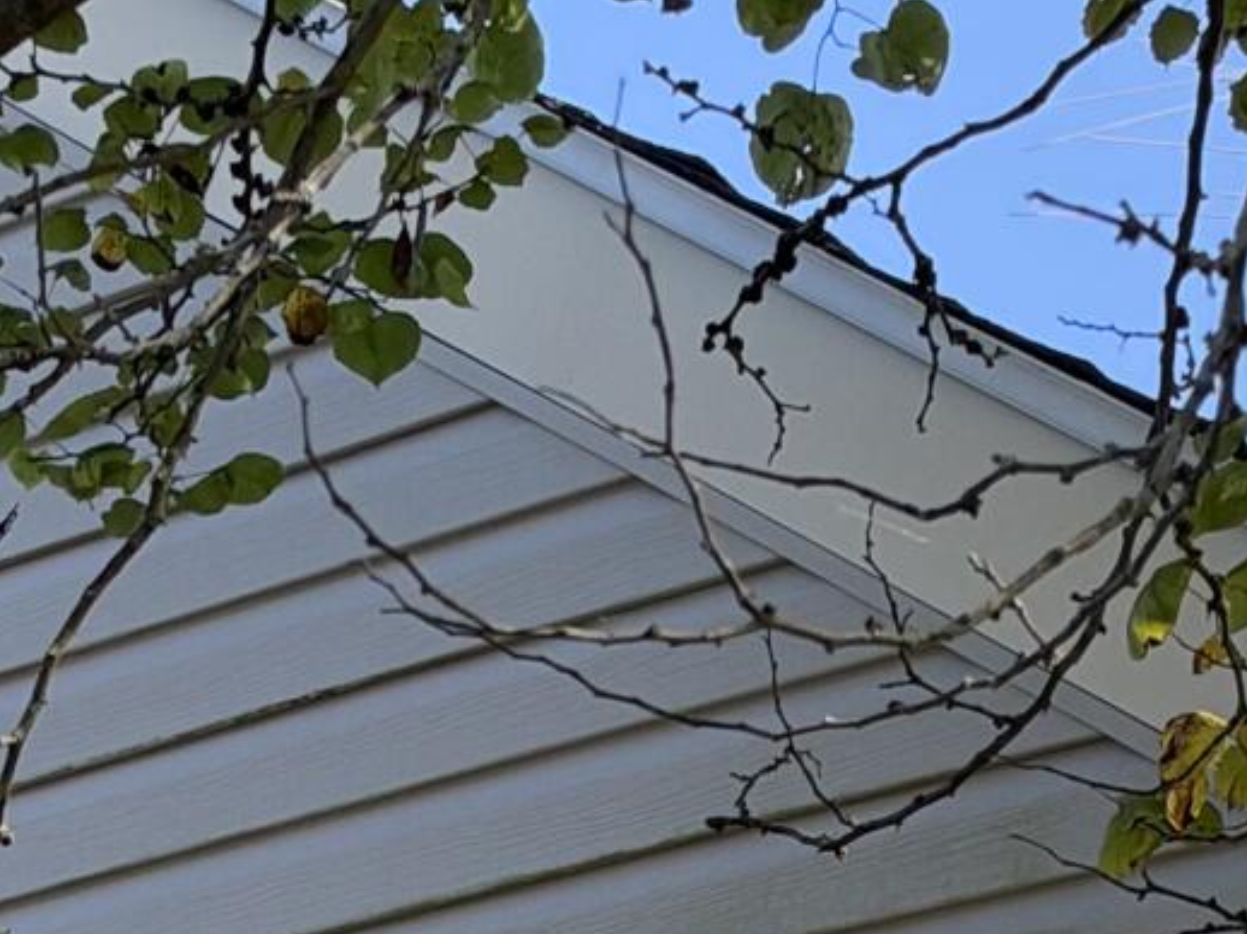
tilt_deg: +0.4
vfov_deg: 9.0
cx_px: 142
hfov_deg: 14.1
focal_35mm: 139
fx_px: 5005
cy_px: 2631
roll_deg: -0.8
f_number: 1.8
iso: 100
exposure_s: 1/1285
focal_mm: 6.93
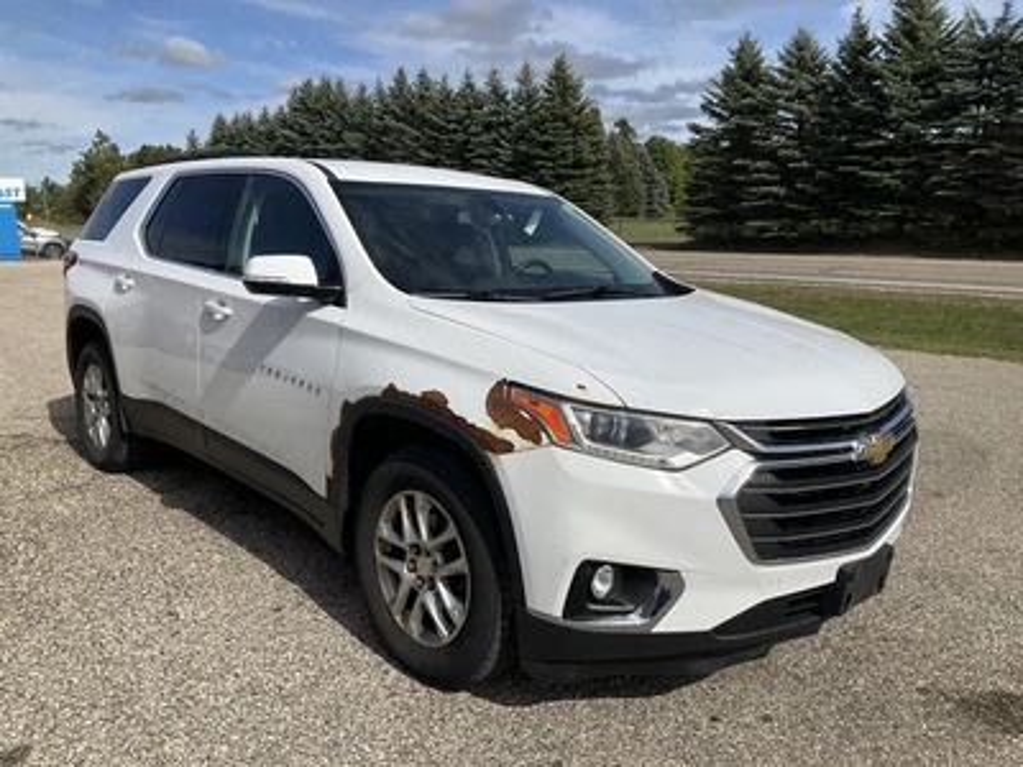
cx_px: 512
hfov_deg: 61.7
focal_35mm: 29
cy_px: 384
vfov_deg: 48.2
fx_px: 857
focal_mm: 3
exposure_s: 1/3788
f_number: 1.8
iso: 25
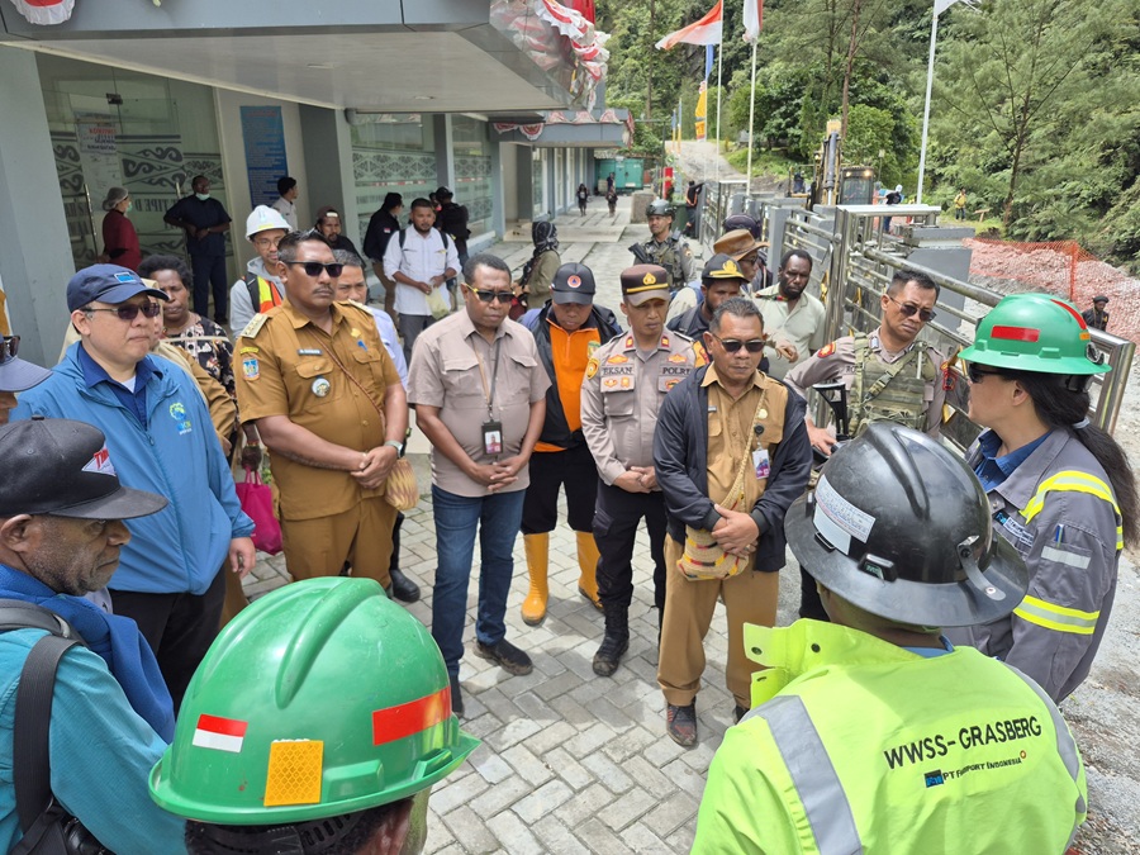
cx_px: 570
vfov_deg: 58.9
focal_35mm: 23
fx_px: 757
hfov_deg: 73.9
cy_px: 428
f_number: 1.8
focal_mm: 5.4
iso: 25
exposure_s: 1/1004
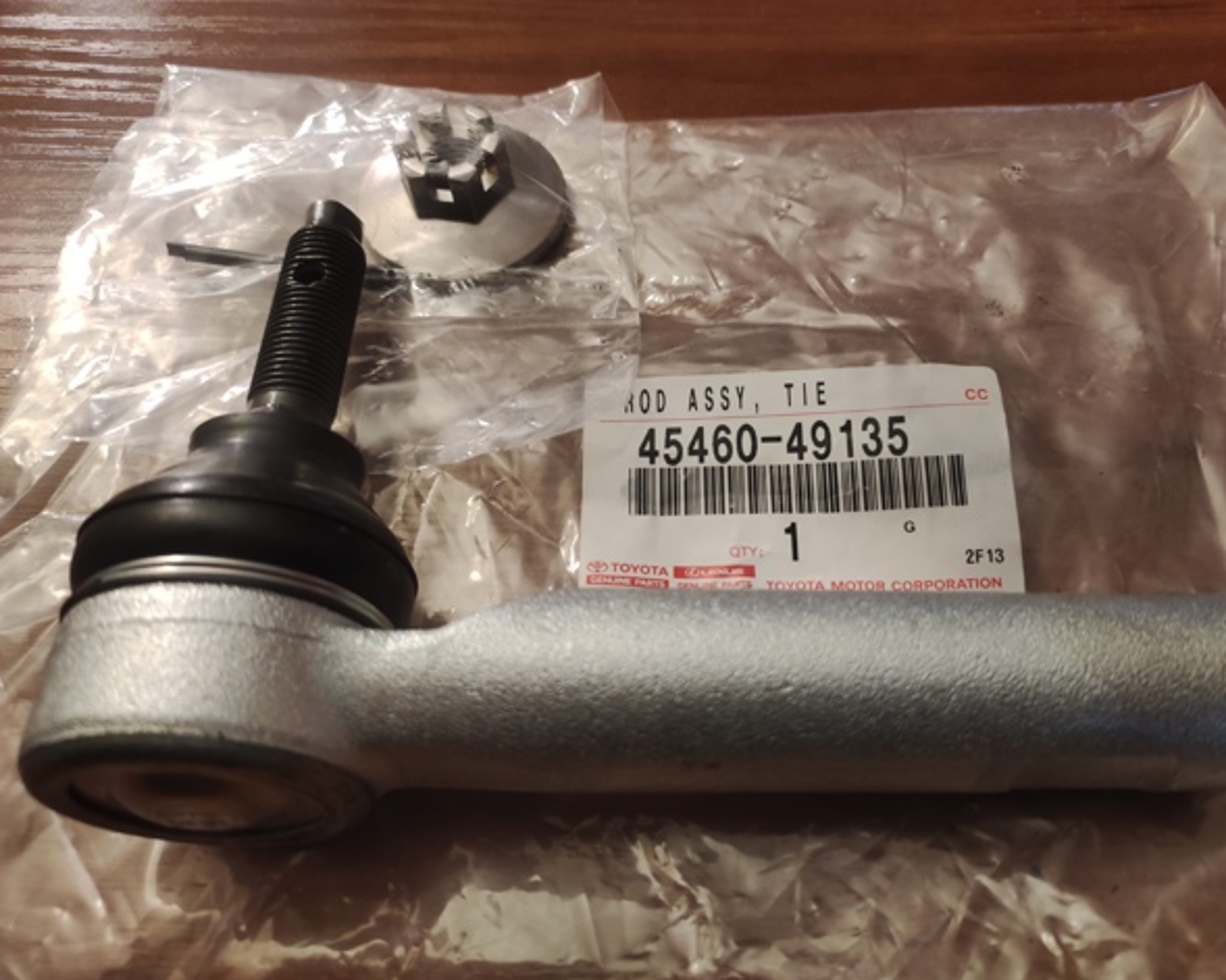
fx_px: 653
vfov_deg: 73.8
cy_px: 485
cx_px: 664
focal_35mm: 18
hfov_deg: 86.2
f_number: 1.79
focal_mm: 4.74
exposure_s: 1/33
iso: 716
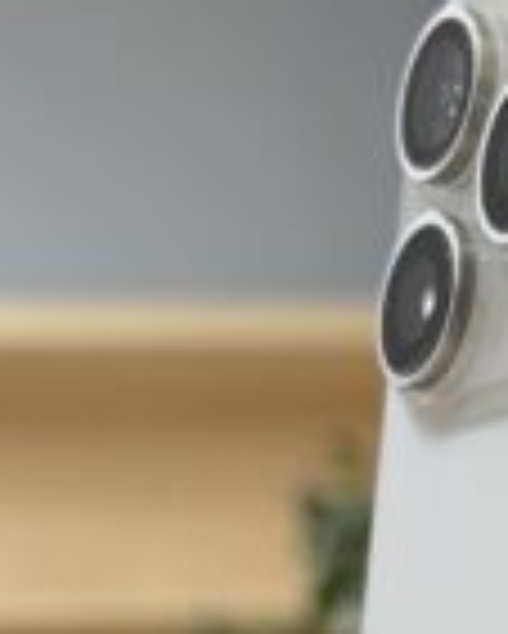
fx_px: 3567
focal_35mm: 190
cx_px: 868
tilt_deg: +4.6
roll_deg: +2.2
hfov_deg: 7.9
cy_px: 870
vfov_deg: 9.9
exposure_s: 1/121
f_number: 1.78
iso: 64
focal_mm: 6.76
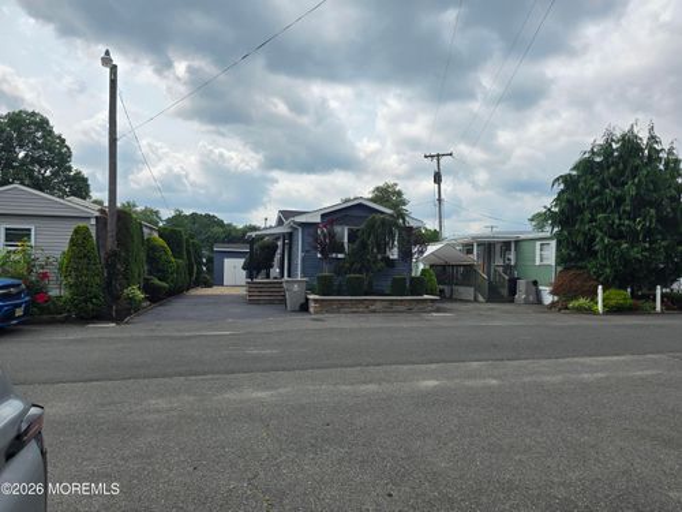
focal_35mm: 23
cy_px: 256
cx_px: 341
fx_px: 453
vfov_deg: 58.9
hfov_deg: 73.9
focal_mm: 6.3
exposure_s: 1/812
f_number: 1.7
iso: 12
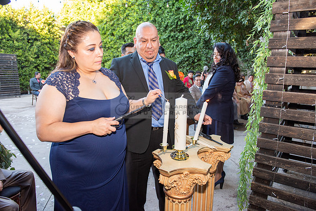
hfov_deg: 73.7
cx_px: 158
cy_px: 106
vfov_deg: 53.2
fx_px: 211
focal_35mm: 24
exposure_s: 1/125
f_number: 5
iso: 500
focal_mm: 24
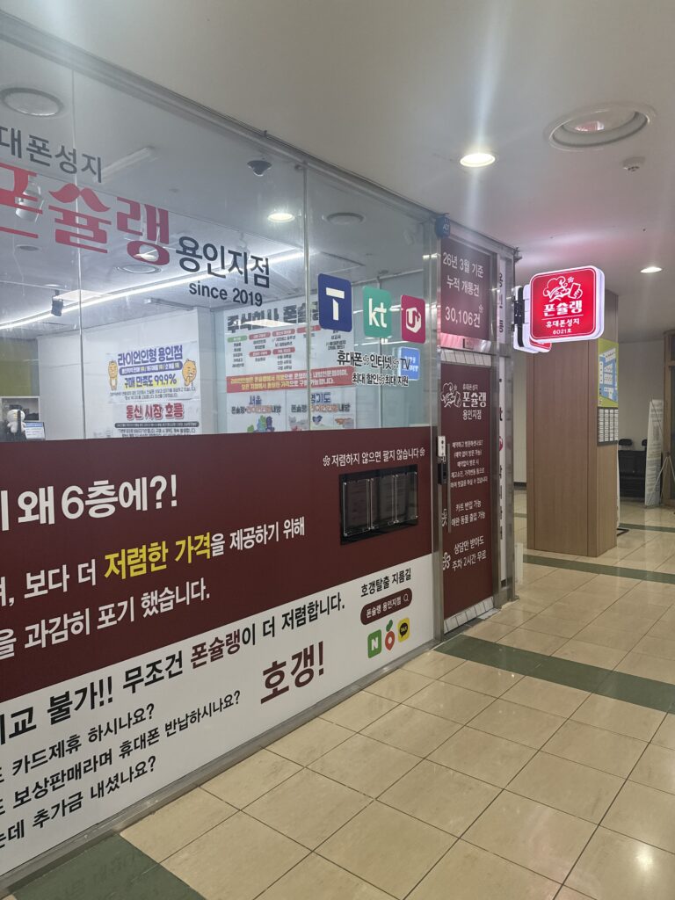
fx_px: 624
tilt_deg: -1.9
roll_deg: +0.2
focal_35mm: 24
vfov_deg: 71.6
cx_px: 338
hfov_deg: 56.8
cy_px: 450
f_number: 1.78
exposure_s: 1/137
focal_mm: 6.76
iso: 125
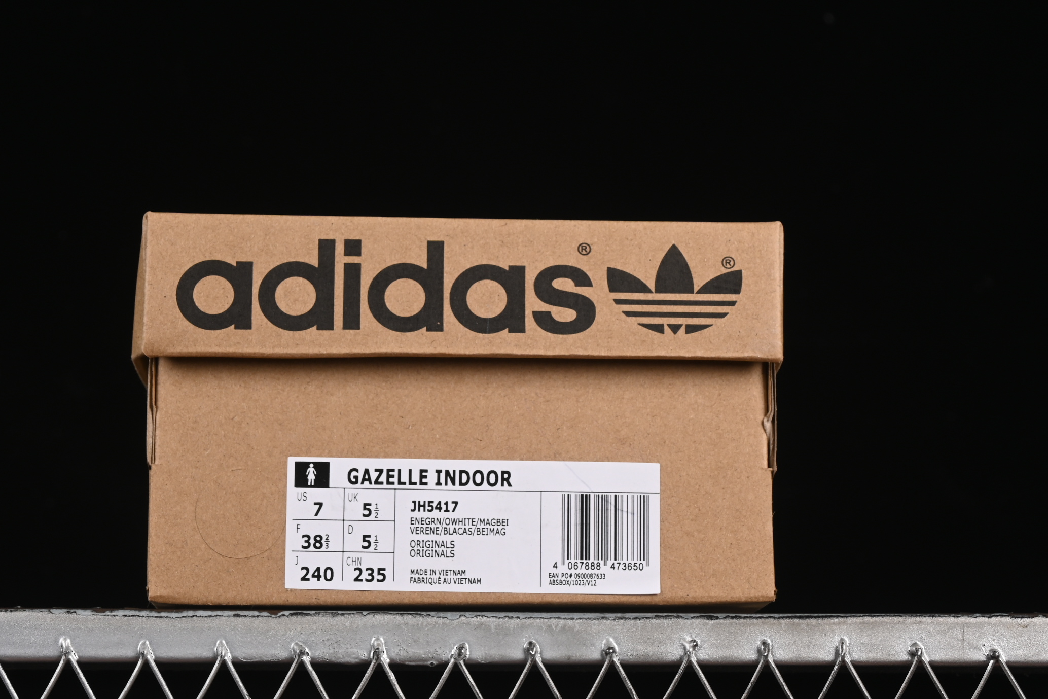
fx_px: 2940
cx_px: 491
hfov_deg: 20.2
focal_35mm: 101
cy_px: 318
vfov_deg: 13.6
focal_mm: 50
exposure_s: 1/80
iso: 160
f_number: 8
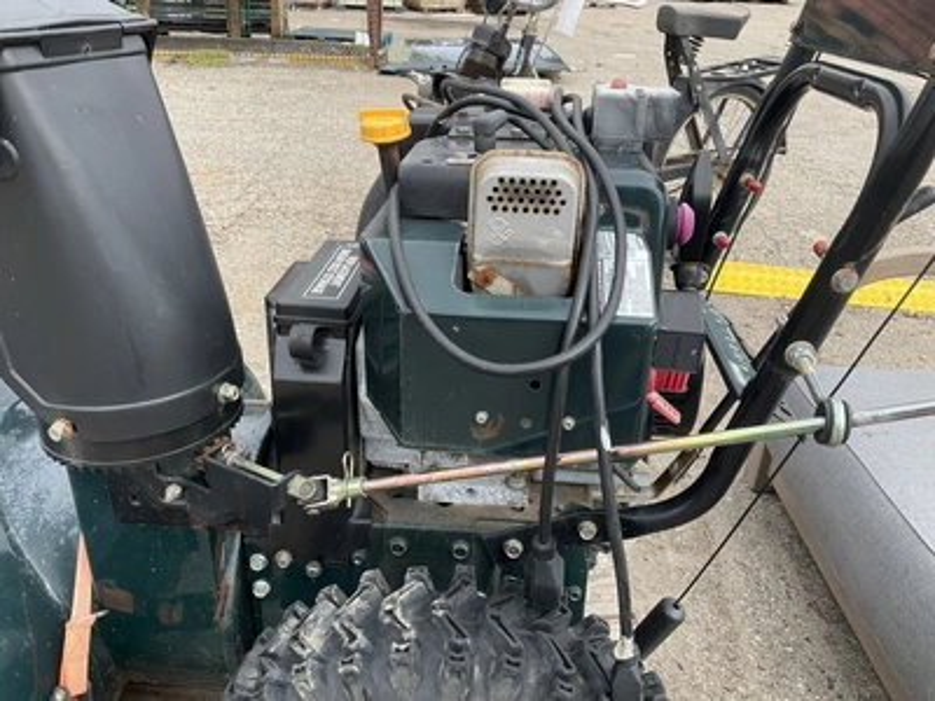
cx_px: 468
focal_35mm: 29
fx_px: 783
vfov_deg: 48.2
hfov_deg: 61.7
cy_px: 350
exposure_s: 1/606
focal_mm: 3
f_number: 1.8
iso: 25
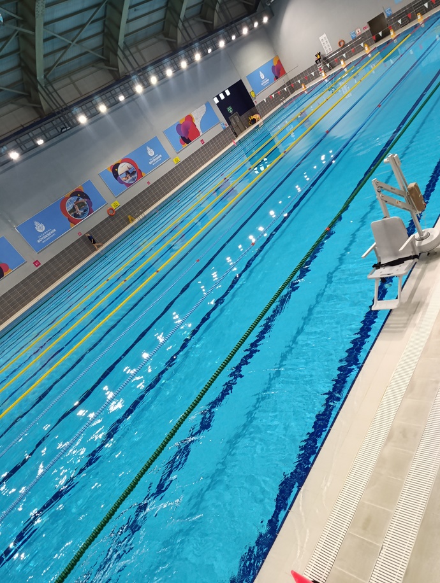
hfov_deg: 59.0
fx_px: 389
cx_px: 220
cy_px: 292
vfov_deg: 73.8
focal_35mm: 23
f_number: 1.6
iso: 1250
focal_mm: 6.14
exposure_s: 1/100
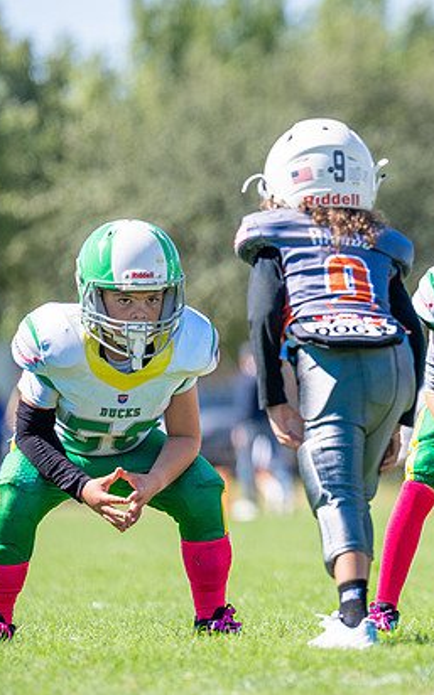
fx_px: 7770
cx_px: 549
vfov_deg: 5.1
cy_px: 312
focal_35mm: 410
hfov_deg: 3.2
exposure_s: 1/2000
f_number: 2.8
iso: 160
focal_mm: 200
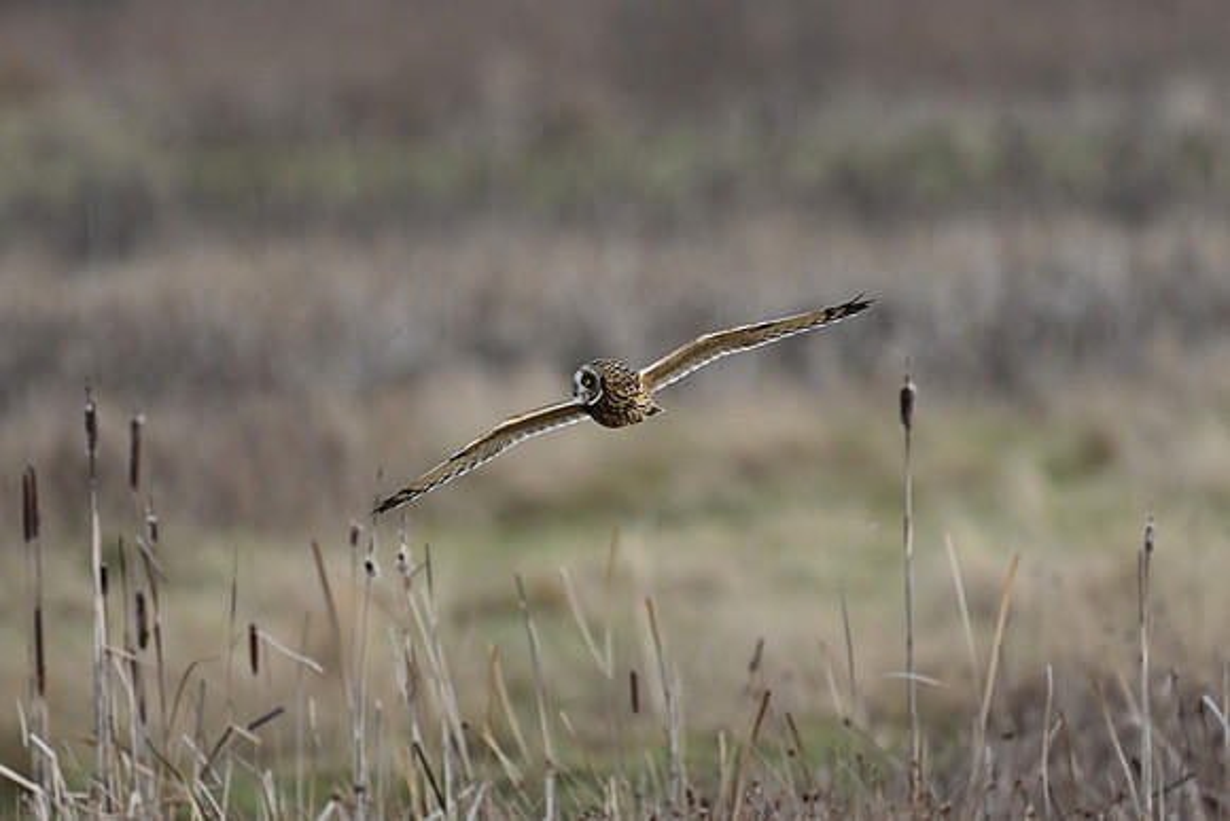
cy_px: 410
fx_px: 27338
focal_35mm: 800
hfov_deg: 2.6
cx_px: 615
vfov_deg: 1.7
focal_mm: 800
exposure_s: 1/800
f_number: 6.3
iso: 640
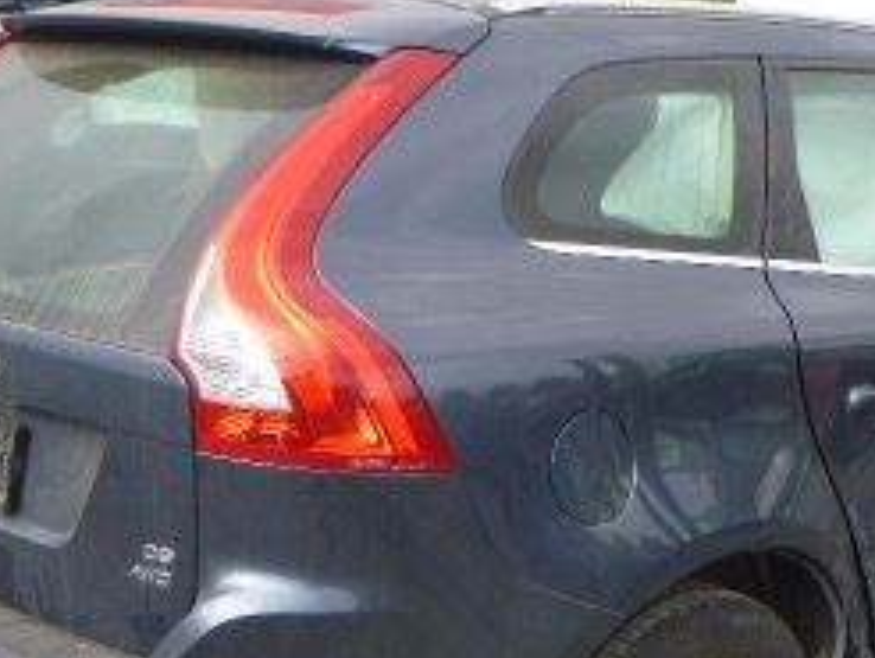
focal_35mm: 65
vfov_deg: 22.6
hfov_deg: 29.7
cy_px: 384
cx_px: 551
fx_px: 1645
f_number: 3.9
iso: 100
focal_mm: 4.5
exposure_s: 1/160
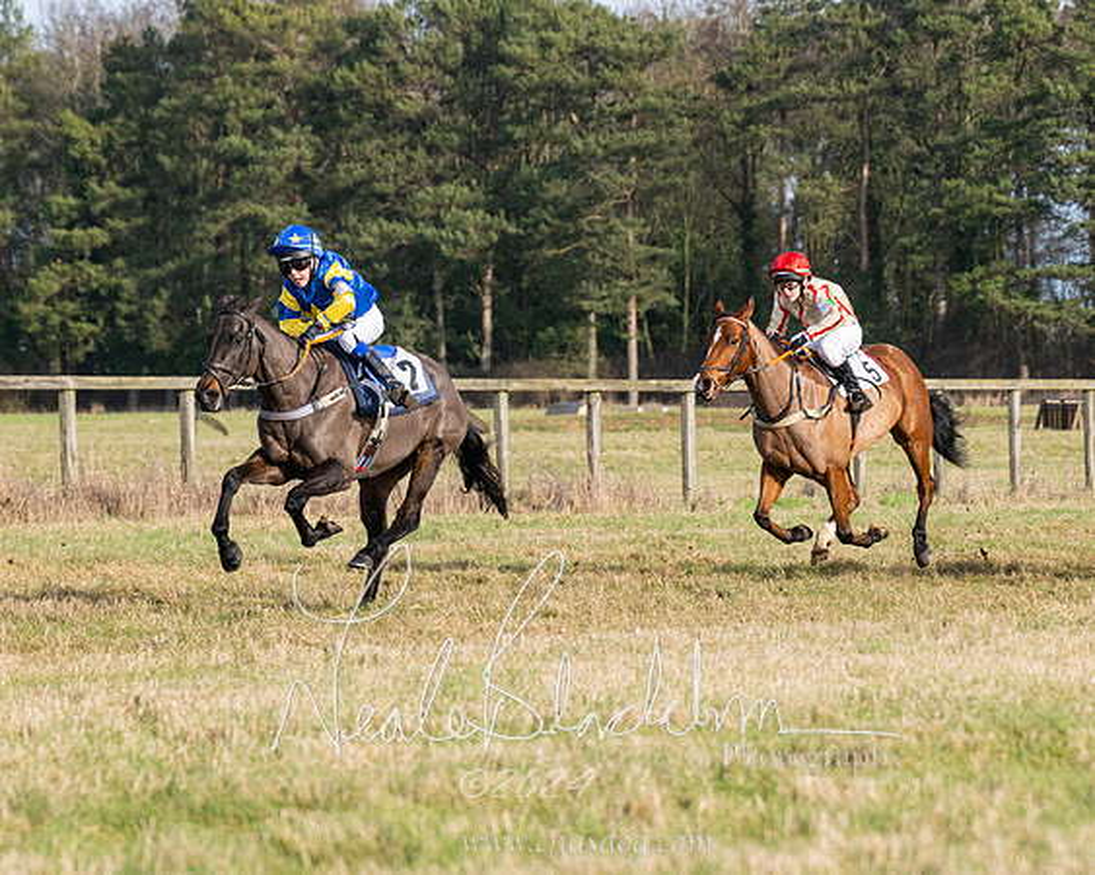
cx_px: 482
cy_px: 438
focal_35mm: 232
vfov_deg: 6.7
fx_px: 7523
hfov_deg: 8.3
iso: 400
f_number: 5
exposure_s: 1/2500
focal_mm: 125
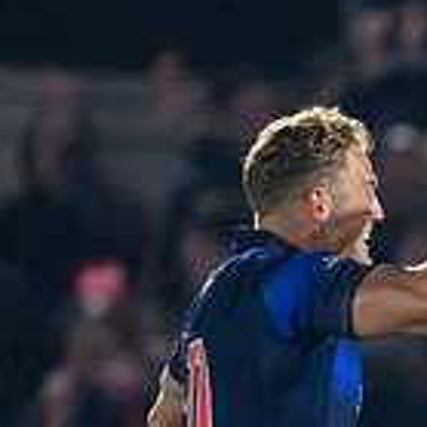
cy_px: 759
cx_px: 1052
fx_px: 38644
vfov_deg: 0.6
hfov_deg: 0.6
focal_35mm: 2769
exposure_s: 1/640
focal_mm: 560
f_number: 4
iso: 6400
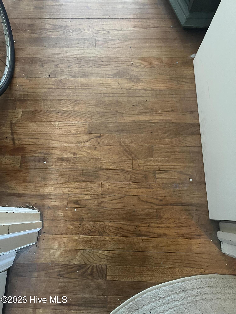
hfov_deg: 53.1
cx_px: 118
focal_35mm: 26
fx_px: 236
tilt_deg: -77.4
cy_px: 157
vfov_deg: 67.3
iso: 500
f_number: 1.5
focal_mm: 5.7
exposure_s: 1/40
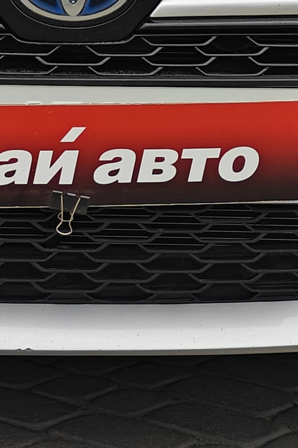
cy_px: -104
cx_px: 56
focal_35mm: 161
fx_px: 1998
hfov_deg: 8.5
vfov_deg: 12.4
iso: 50
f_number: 2
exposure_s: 1/313
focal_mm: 7.08
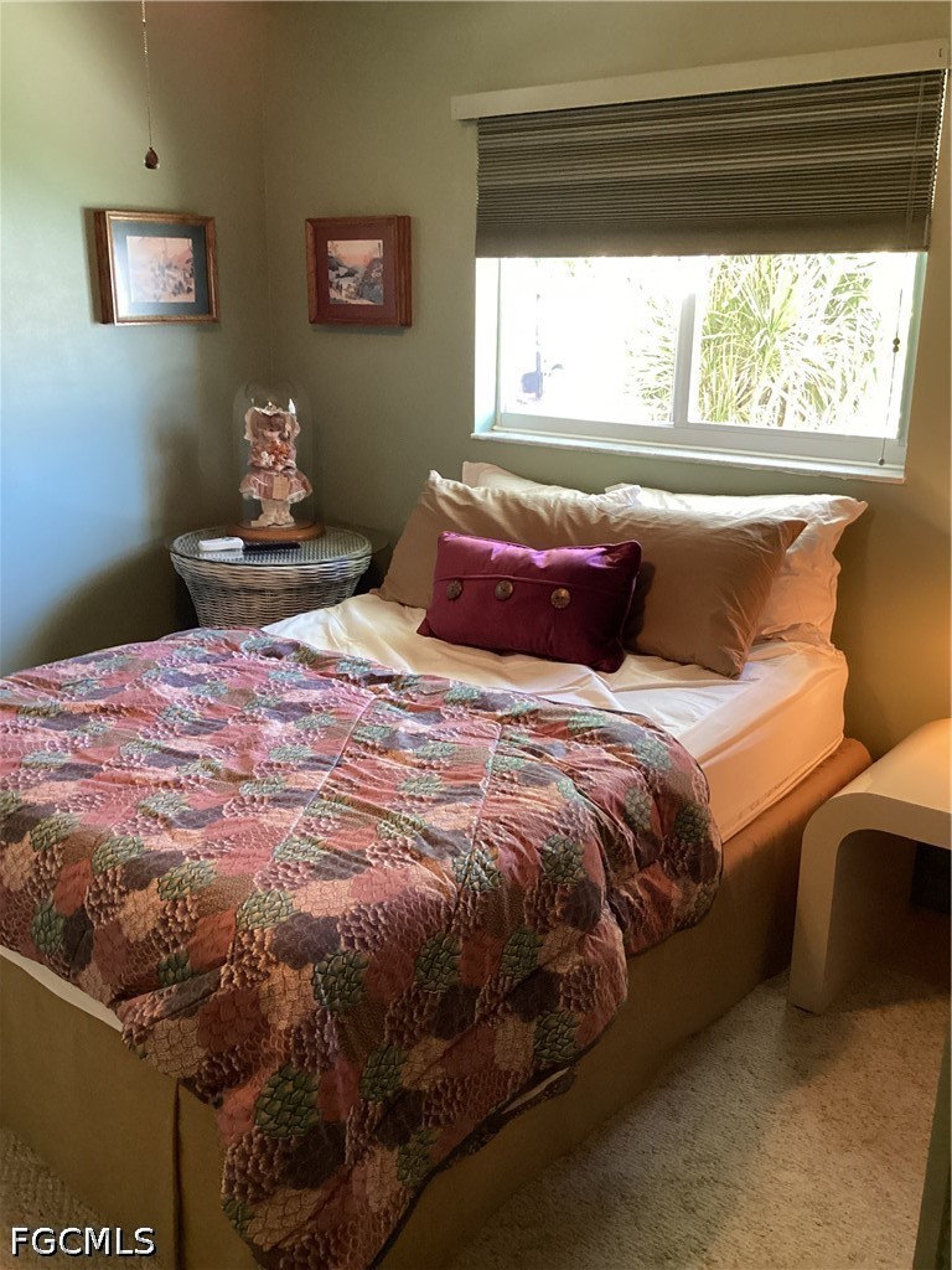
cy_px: 635
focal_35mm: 31
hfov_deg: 45.4
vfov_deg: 58.4
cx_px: 476
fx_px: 1137
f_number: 2.4
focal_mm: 3.3
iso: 320
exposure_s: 1/40
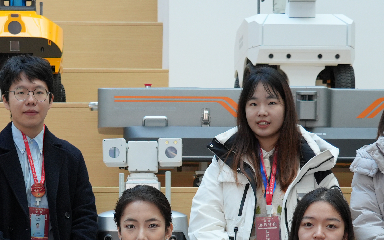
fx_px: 1078
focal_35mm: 103
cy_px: 310
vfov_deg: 12.3
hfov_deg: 20.1
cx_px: 115
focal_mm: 31
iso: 400
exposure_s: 1/160
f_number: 4
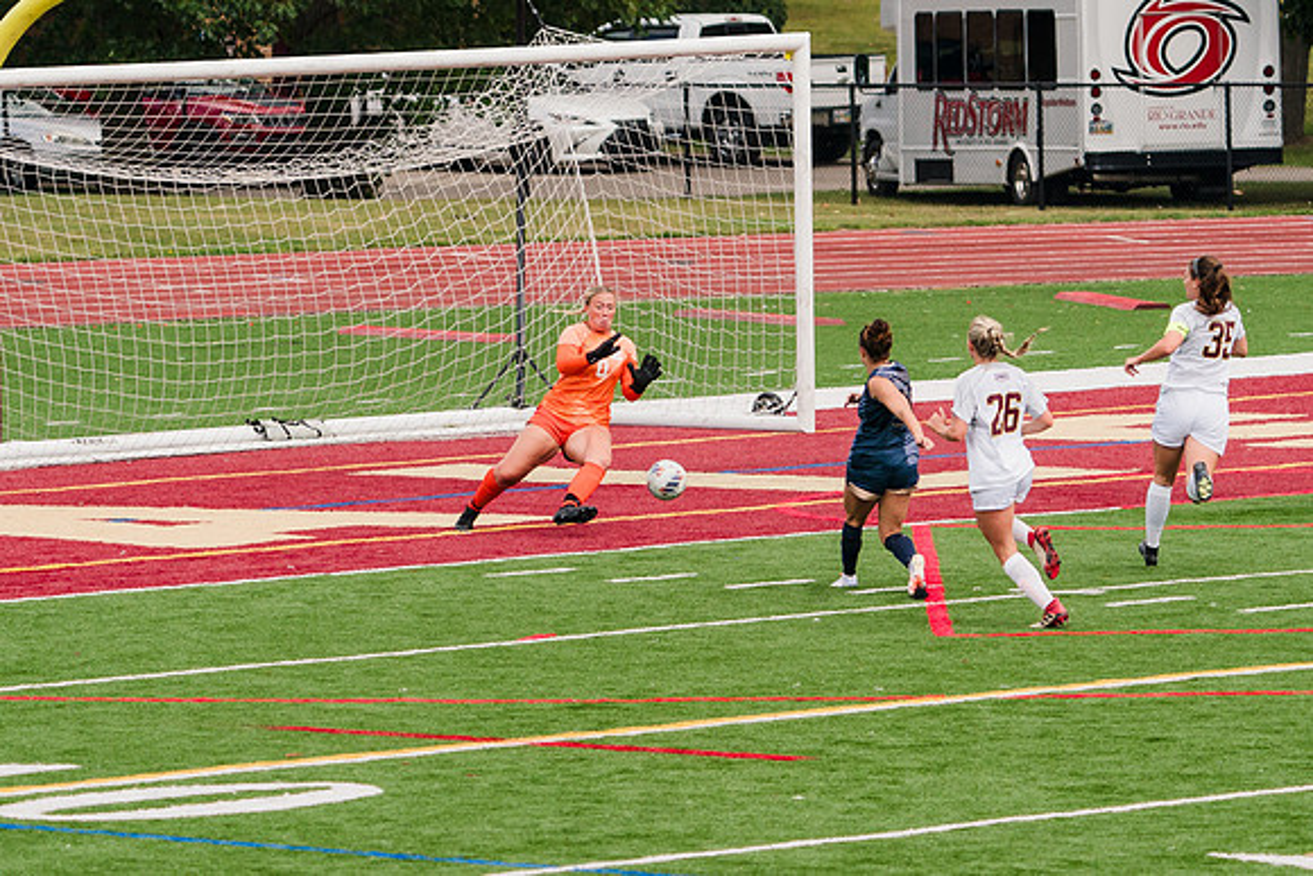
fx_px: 11852
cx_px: 652
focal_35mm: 325
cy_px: 353
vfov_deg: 4.2
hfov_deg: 6.3
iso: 500
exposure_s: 1/1600
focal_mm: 200
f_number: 5.6
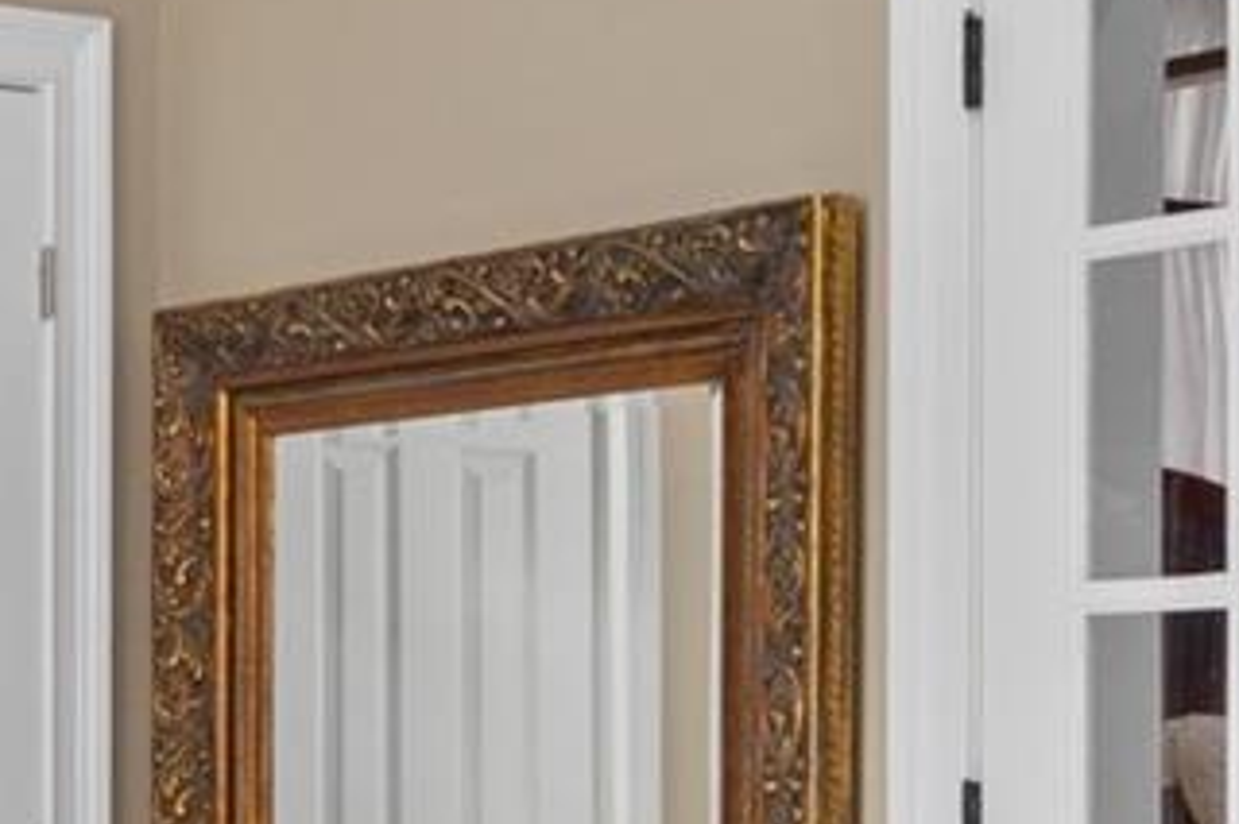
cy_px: 828
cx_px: -376
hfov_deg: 18.9
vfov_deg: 13.5
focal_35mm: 100
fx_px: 3440
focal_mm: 20
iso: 320
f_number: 8
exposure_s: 1/1.25
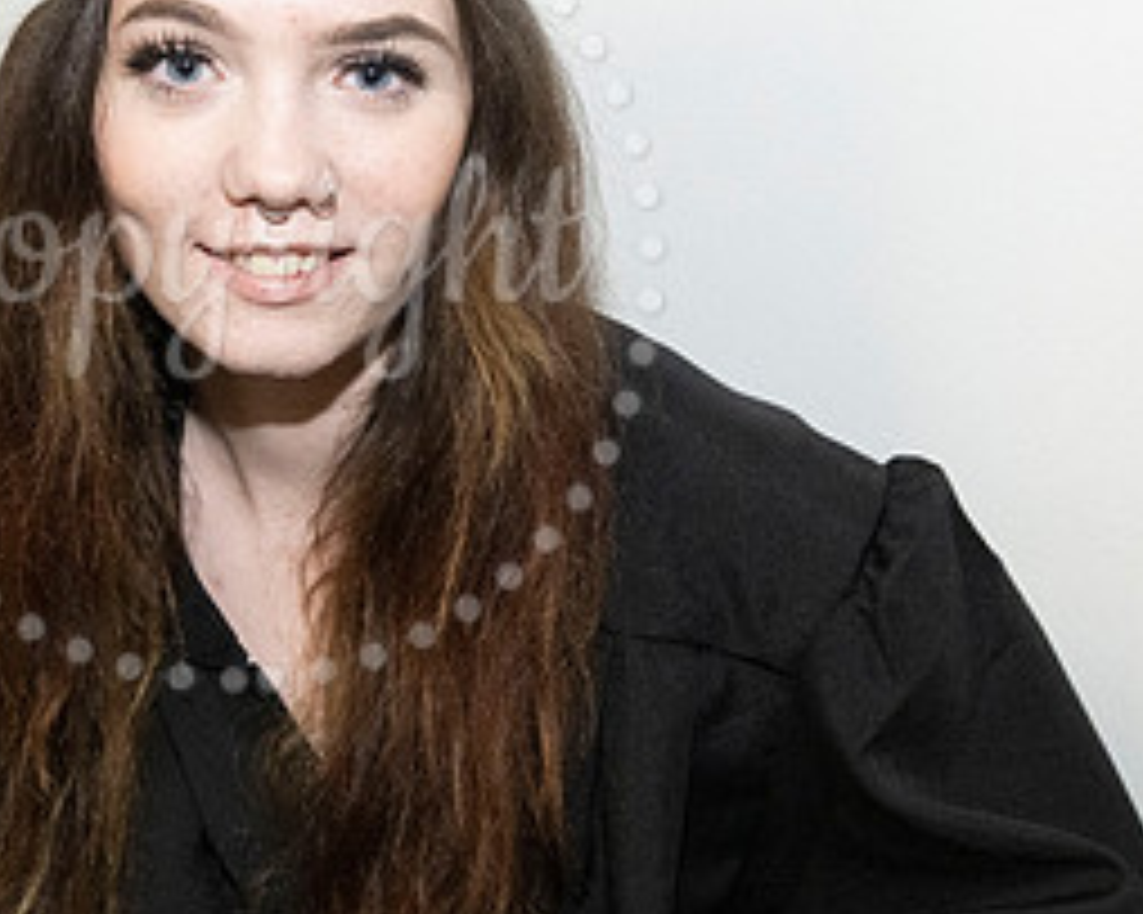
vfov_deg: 20.3
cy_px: 254
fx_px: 2536
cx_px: 234
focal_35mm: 75
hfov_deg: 25.0
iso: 6400
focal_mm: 35
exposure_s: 1/200
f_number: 8
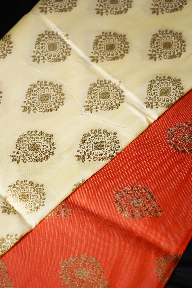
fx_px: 840
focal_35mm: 105
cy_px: 144
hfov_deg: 13.0
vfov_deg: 19.5
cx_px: 96
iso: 2000
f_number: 4
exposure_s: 1/320
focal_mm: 105
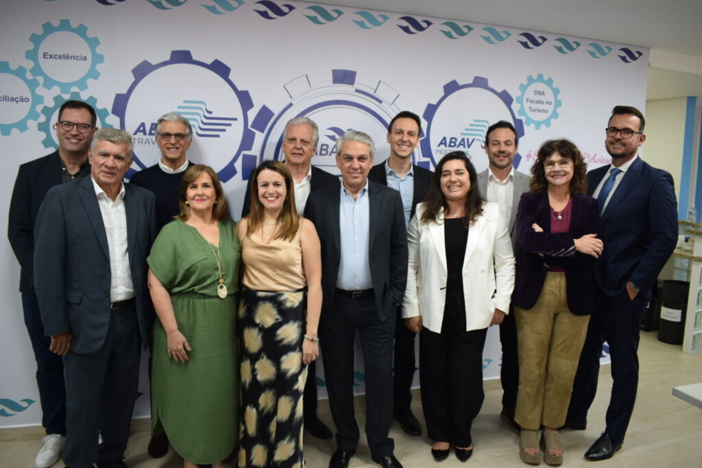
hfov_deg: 67.4
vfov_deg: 47.9
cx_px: 351
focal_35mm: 27
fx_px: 527
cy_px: 234
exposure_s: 1/60
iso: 500
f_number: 4
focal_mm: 18
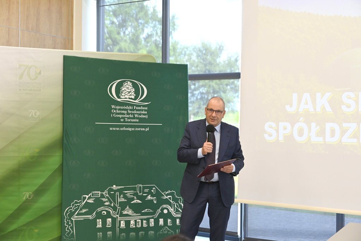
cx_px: 180
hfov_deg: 41.1
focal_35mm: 48
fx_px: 482
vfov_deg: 28.1
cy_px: 120
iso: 2000
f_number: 5.3
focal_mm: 48
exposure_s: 1/125
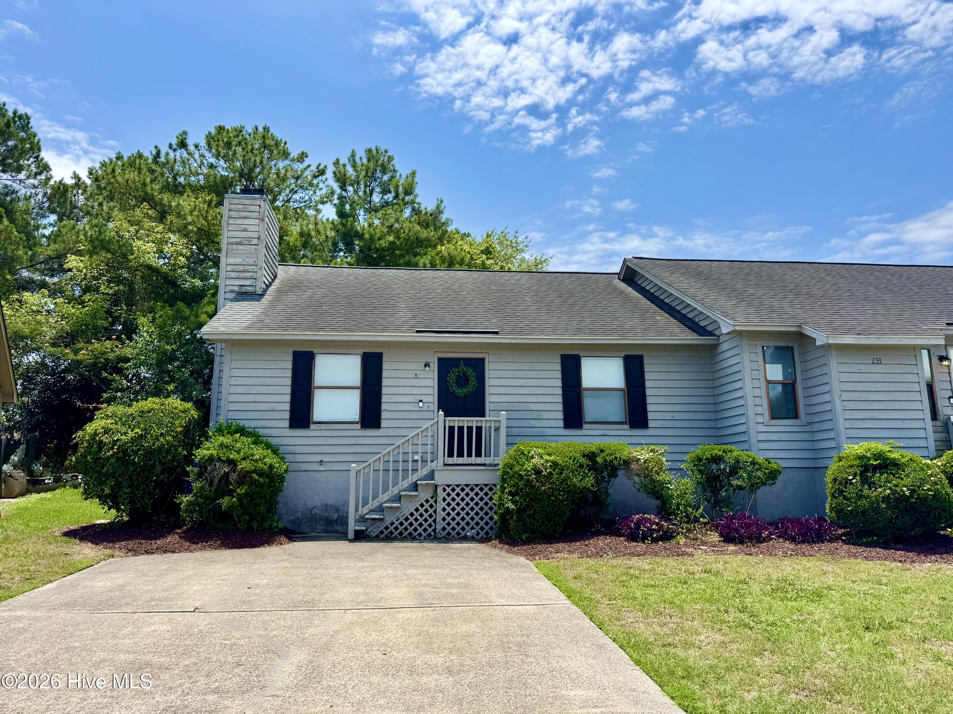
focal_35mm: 24
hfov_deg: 71.6
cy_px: 357
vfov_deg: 56.8
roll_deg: +0.8
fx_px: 661
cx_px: 476
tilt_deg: +11.2
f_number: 1.78
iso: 80
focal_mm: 6.76
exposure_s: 1/5348
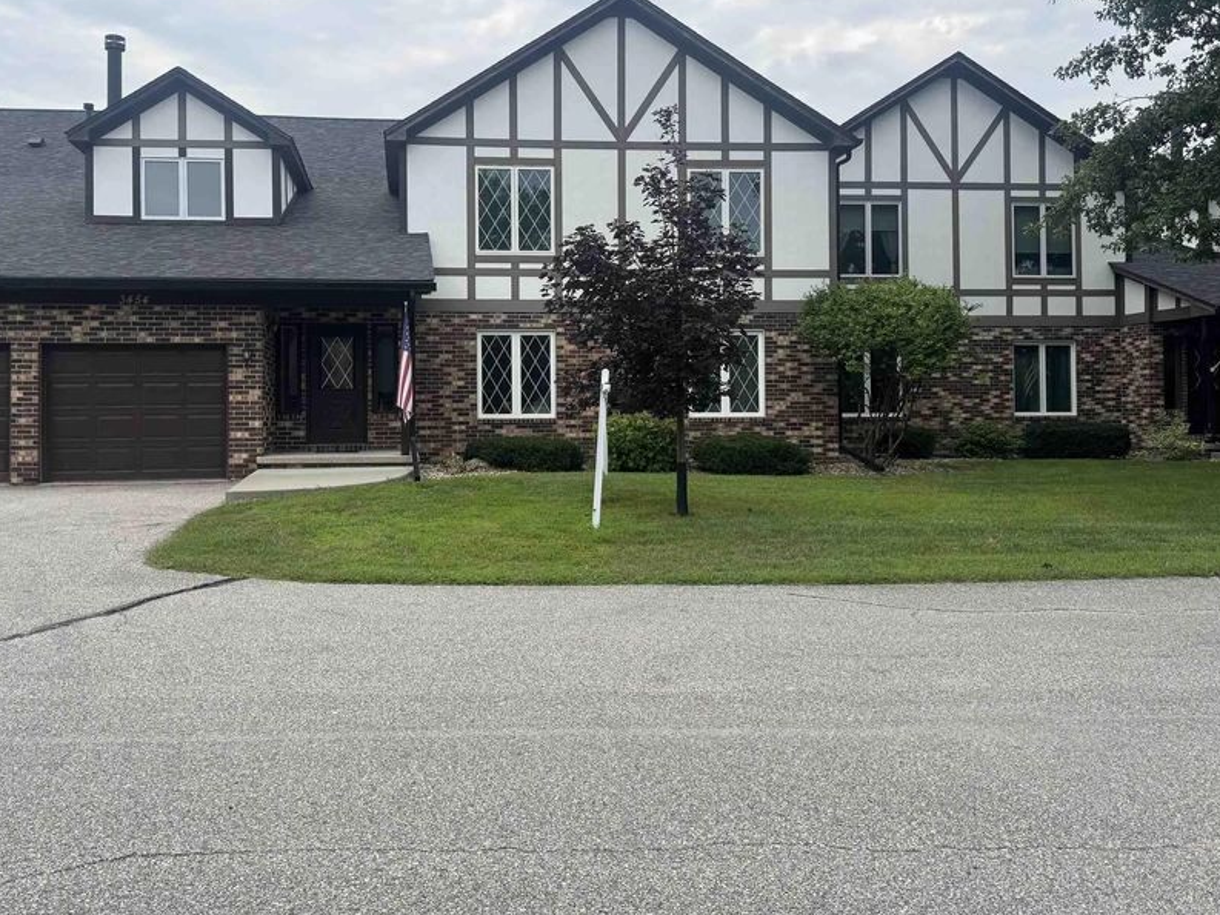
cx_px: 526
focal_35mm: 31
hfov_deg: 58.1
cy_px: 398
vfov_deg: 45.4
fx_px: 1093
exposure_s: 1/1678
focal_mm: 6.76
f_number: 1.78
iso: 80
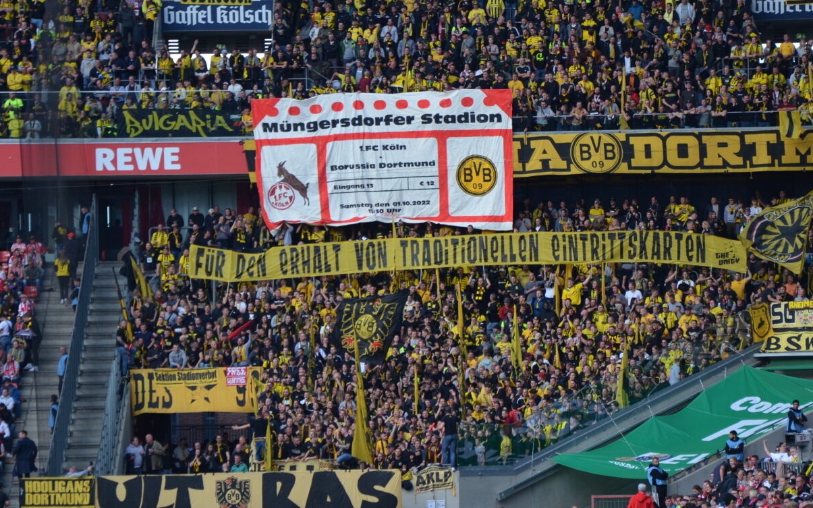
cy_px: 218
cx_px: 457
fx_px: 4712
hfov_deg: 9.9
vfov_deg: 6.2
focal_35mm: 213
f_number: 5.6
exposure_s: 1/320
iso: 400
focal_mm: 105
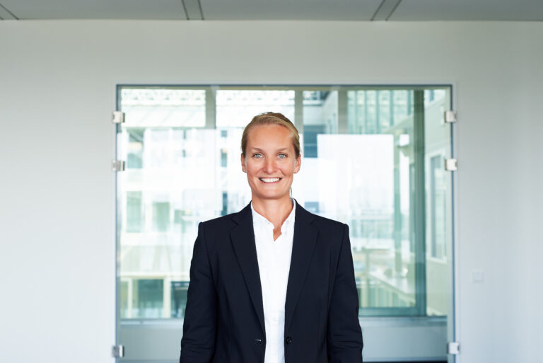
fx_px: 755
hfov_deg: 39.6
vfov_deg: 27.0
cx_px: 272
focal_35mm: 50
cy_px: 182
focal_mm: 50
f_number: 5
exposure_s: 1/200
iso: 200
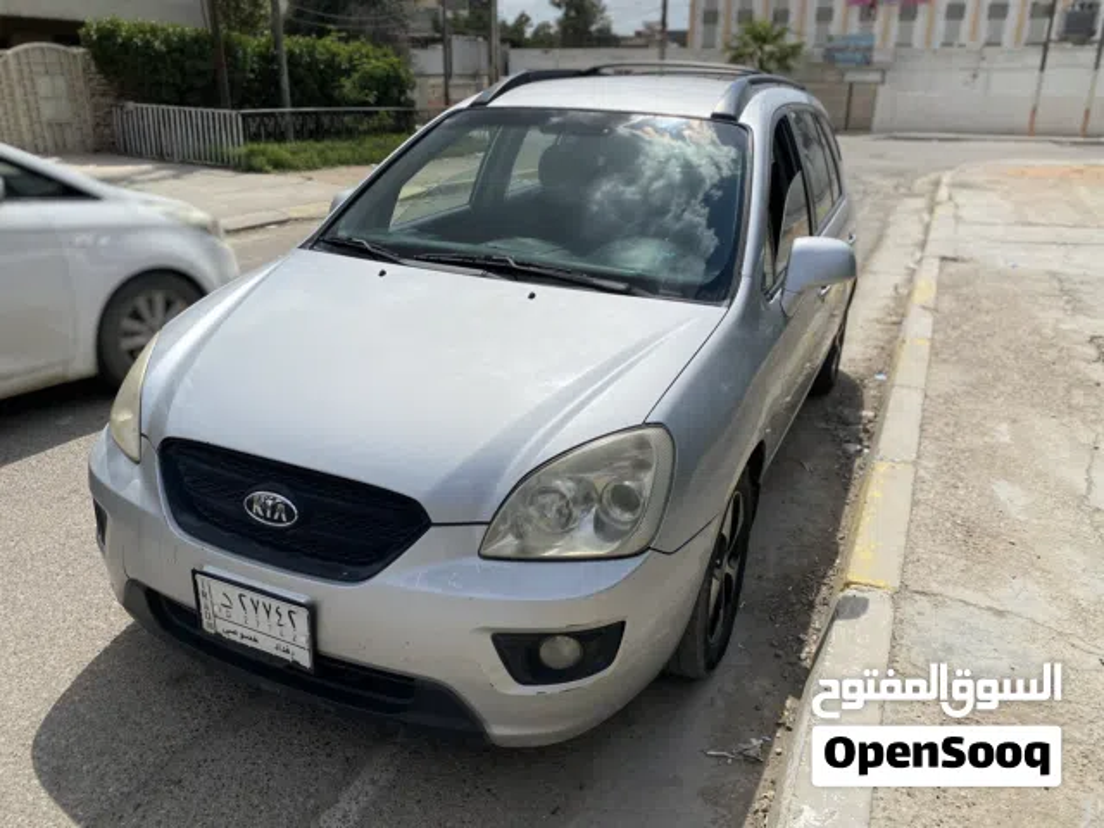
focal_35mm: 26
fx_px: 829
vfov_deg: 53.1
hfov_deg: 67.3
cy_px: 414
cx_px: 552
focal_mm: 4.25
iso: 32
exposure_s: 1/8850
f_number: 1.8
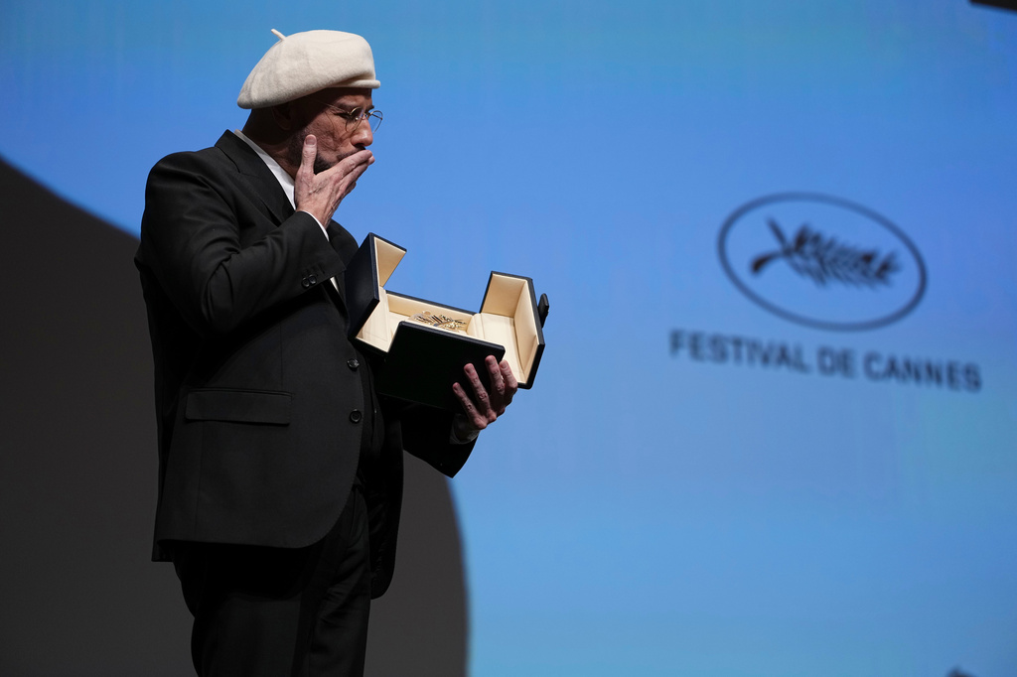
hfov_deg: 25.1
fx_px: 2287
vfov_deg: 16.8
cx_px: 508
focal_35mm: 81
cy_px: 338
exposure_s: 1/565
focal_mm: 81
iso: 800
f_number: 2
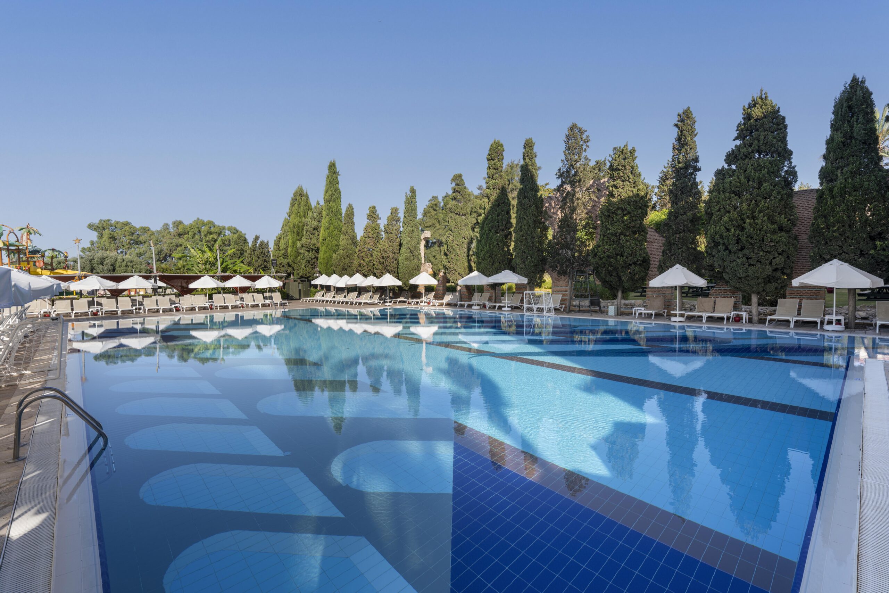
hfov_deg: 96.7
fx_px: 395
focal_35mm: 16
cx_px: 444
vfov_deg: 73.8
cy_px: 296
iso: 50
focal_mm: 16
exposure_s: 1/50
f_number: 8
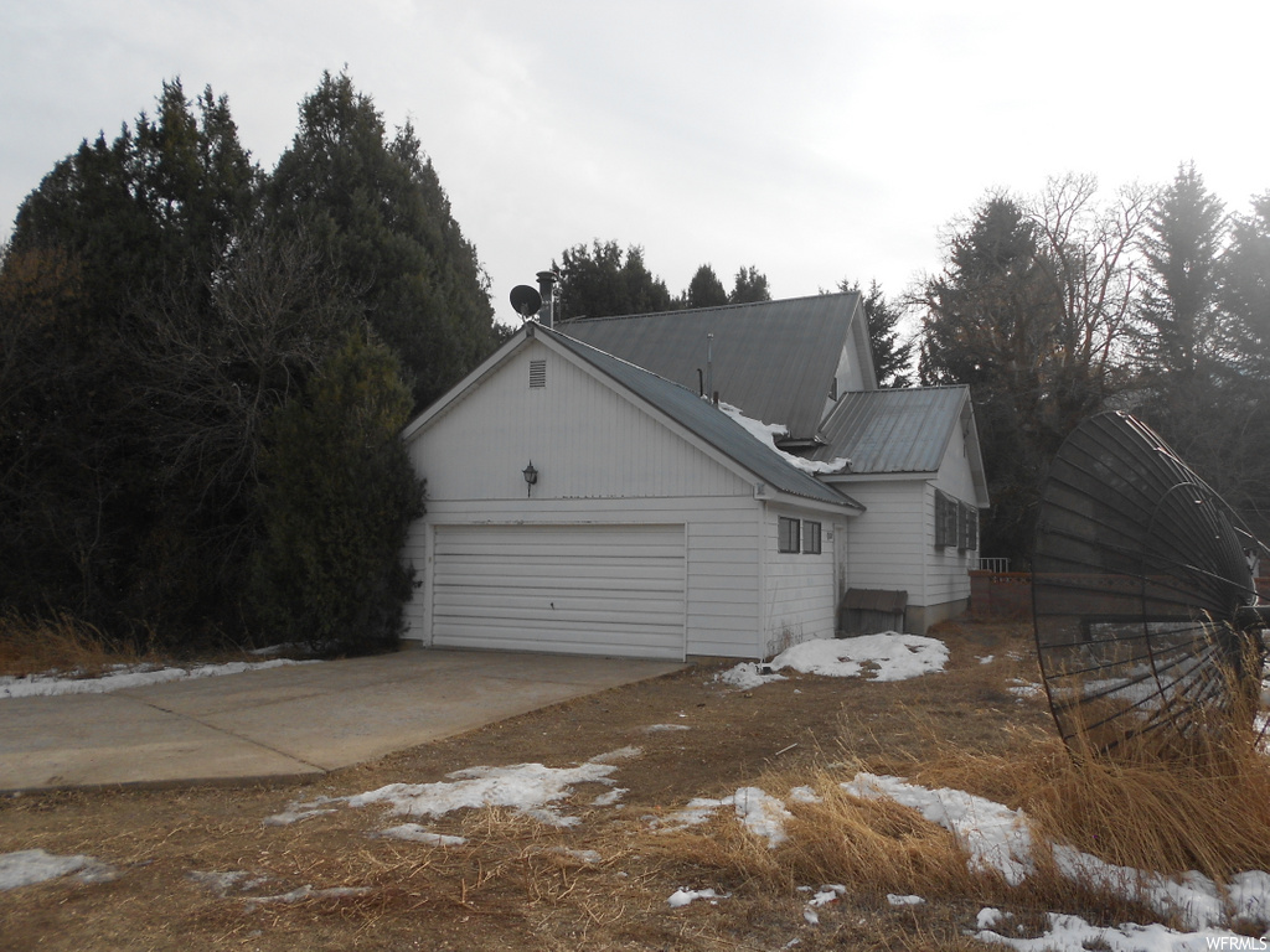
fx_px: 954
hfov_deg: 67.3
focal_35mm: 26
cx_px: 635
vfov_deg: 53.1
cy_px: 476
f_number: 3.2
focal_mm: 4.6
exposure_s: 1/1250
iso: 80
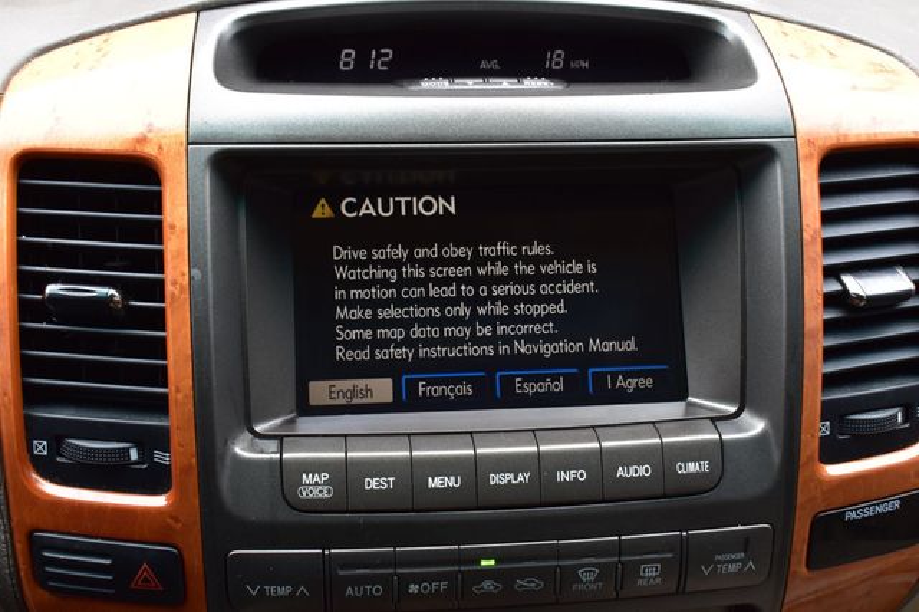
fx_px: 1110
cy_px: 306
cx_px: 460
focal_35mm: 44
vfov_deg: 30.8
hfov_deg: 45.0
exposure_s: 1/50
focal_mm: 29
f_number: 8
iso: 400
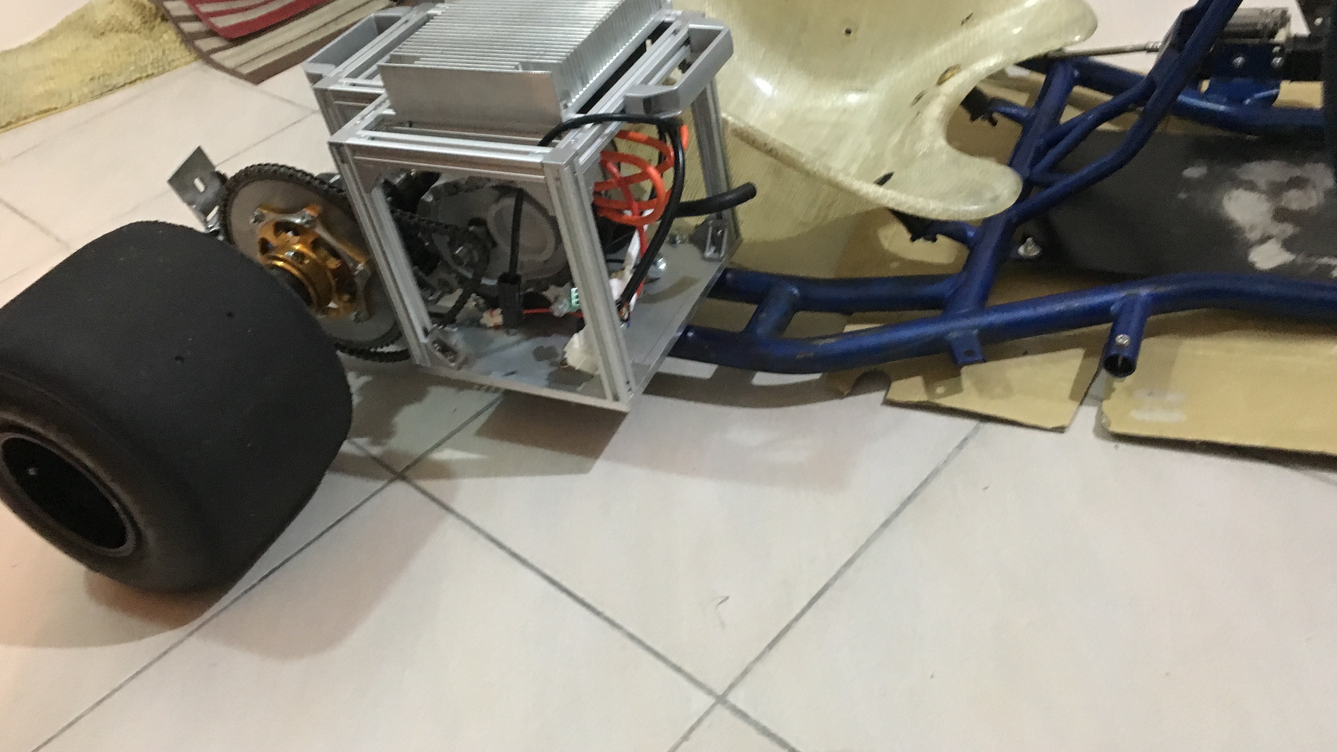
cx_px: 670
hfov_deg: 59.5
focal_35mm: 33
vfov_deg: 35.4
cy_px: 284
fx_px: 1170
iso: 500
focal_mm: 4.15
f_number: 2.2
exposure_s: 1/15
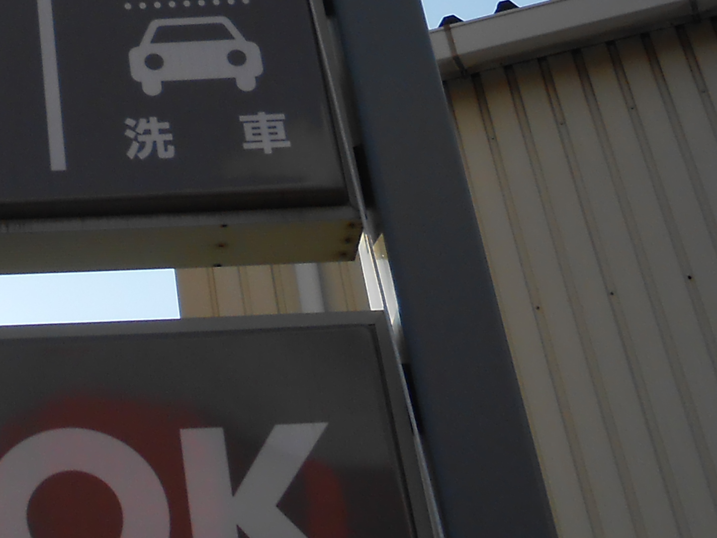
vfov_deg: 15.9
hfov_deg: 21.9
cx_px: -93
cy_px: -305
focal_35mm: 84
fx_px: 1740
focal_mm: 4.6
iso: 80
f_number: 3.5
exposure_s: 1/640
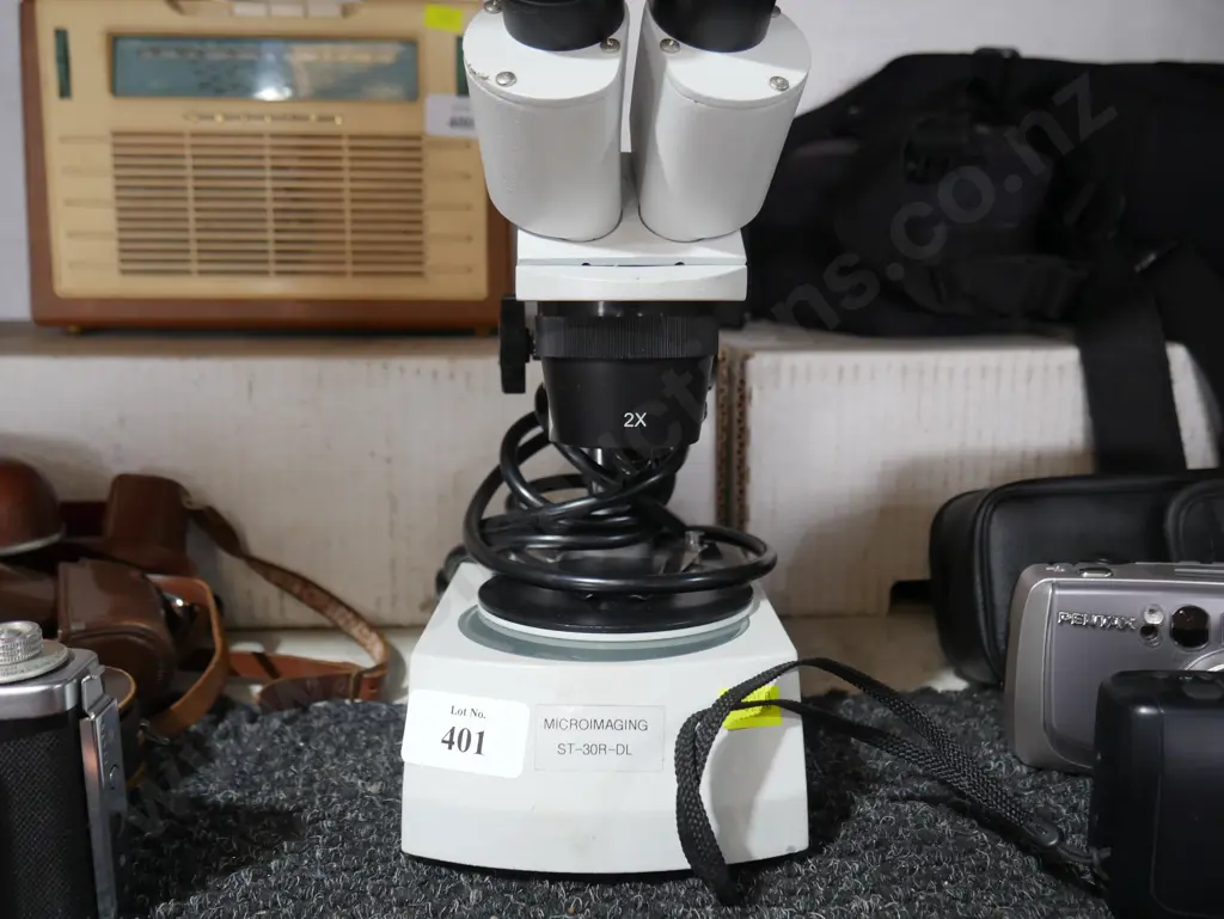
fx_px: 1132
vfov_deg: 44.2
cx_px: 612
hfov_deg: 56.8
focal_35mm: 32
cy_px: 460
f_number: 3.6
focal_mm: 16
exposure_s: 1/60
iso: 800
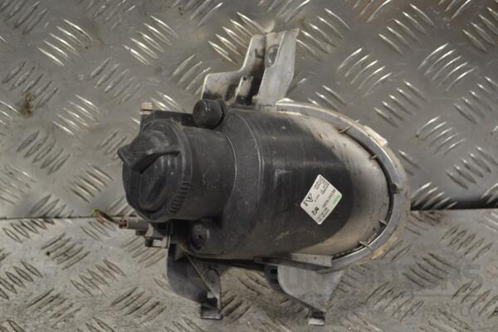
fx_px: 996
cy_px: 166
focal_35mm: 72
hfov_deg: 28.1
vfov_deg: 18.9
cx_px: 249
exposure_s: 1/80
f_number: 5.3
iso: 400
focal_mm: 48
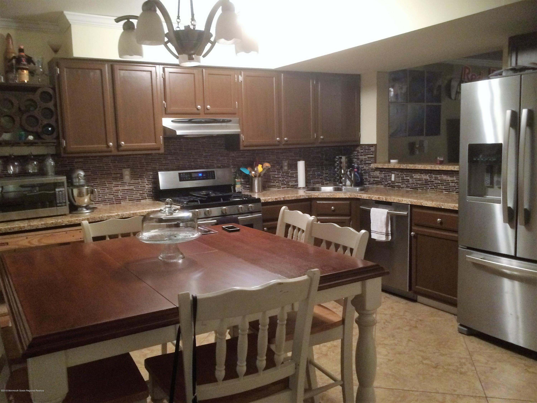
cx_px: 268
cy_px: 202
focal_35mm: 29
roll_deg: -0.5
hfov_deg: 61.7
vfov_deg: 48.2
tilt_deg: -7.1
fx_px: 450
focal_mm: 4.15
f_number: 2.2
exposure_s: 1/20
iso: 250
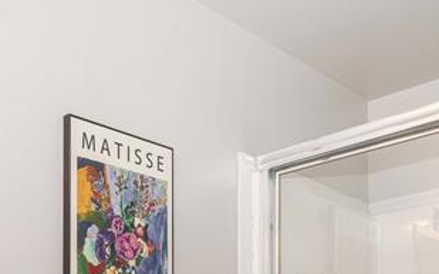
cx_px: 124
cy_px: 405
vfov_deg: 20.6
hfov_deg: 36.9
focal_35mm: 54
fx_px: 646
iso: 400
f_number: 6.3
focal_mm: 16
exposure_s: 1/60
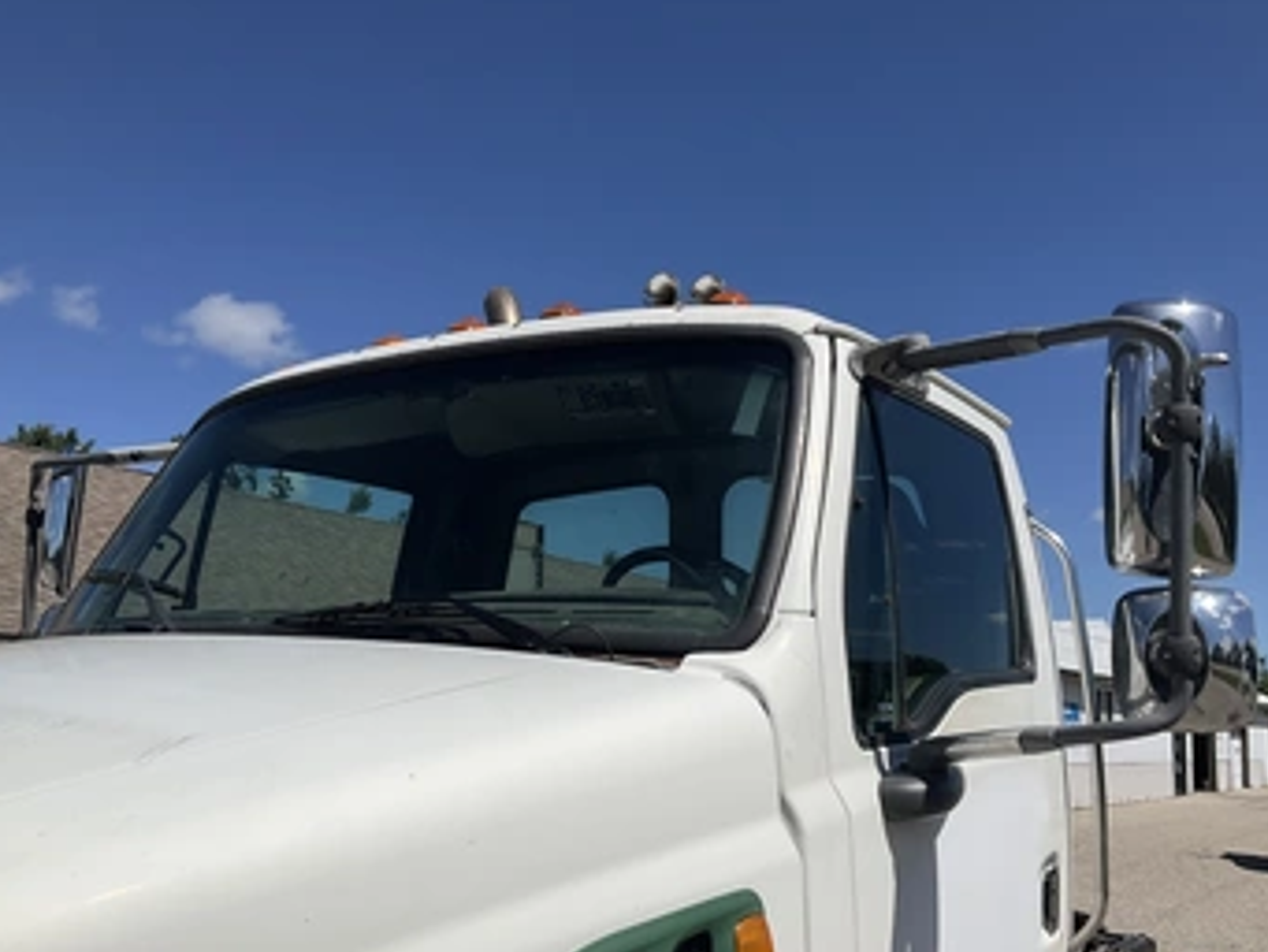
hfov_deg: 53.9
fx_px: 1246
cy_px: 547
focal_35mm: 34
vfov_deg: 41.7
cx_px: 632
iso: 25
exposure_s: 1/5263
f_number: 1.8
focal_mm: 3
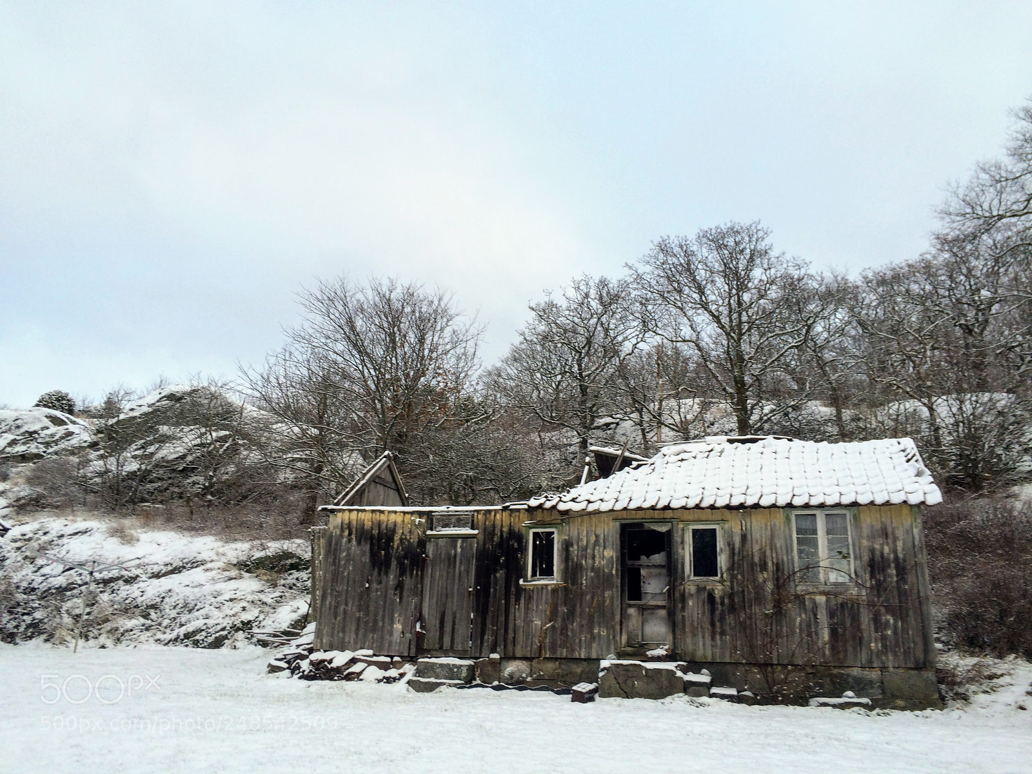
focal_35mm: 29
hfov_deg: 61.7
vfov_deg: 48.2
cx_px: 516
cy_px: 387
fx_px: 865
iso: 32
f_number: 2.2
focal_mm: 4.15
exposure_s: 1/414
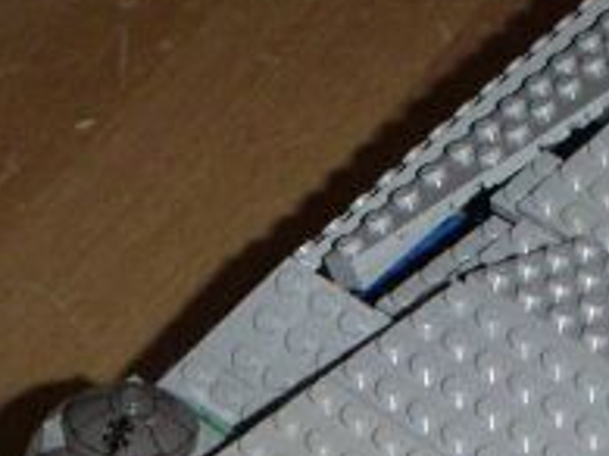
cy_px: 440
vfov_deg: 9.4
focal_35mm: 156
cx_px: 824
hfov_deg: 12.2
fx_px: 2743
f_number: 6.6
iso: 160
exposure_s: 1/50
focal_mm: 6
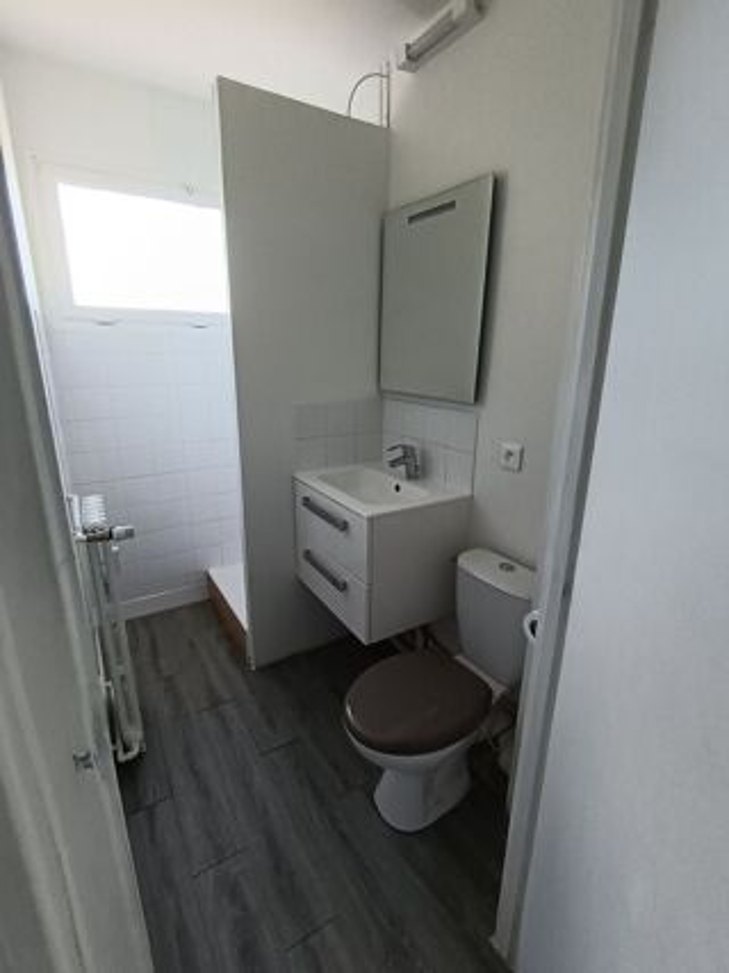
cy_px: 486
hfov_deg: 74.7
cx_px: 364
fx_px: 478
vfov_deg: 91.0
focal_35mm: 17
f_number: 2.2
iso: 243
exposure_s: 1/100
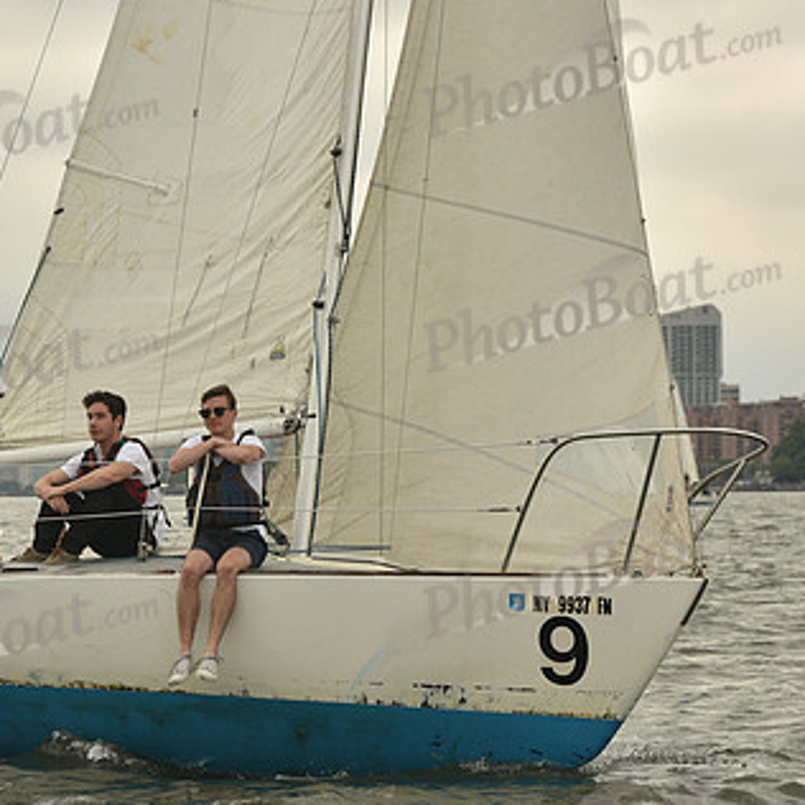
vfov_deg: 11.4
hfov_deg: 11.4
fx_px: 4025
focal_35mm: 153
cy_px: 475
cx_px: 293
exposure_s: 1/1600
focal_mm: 98
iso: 320
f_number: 5.6
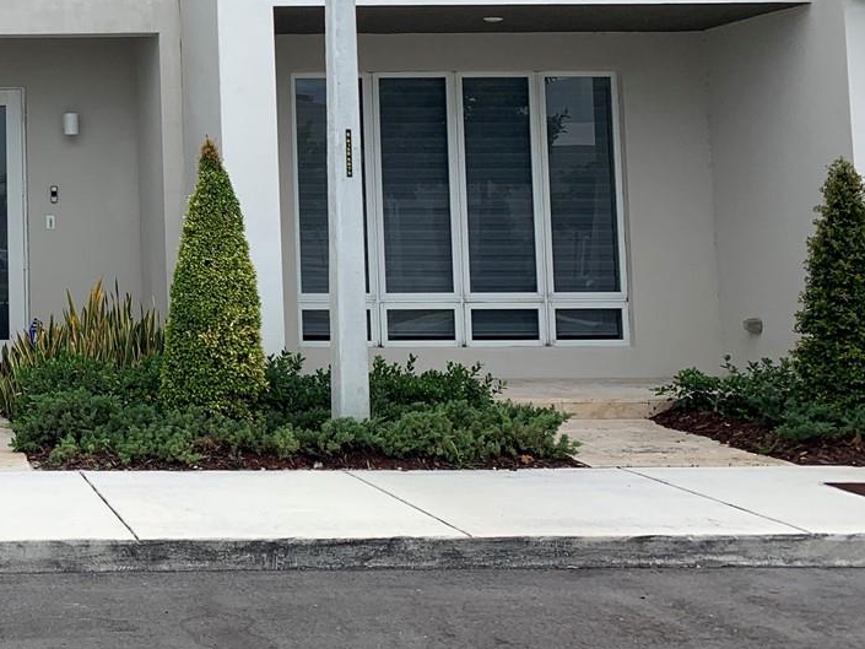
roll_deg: +0.4
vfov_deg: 24.4
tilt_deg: +5.8
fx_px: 1475
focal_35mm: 59
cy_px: 124
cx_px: -96
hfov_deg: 29.4
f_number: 1.8
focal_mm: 4.25
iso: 25
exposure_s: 1/1812
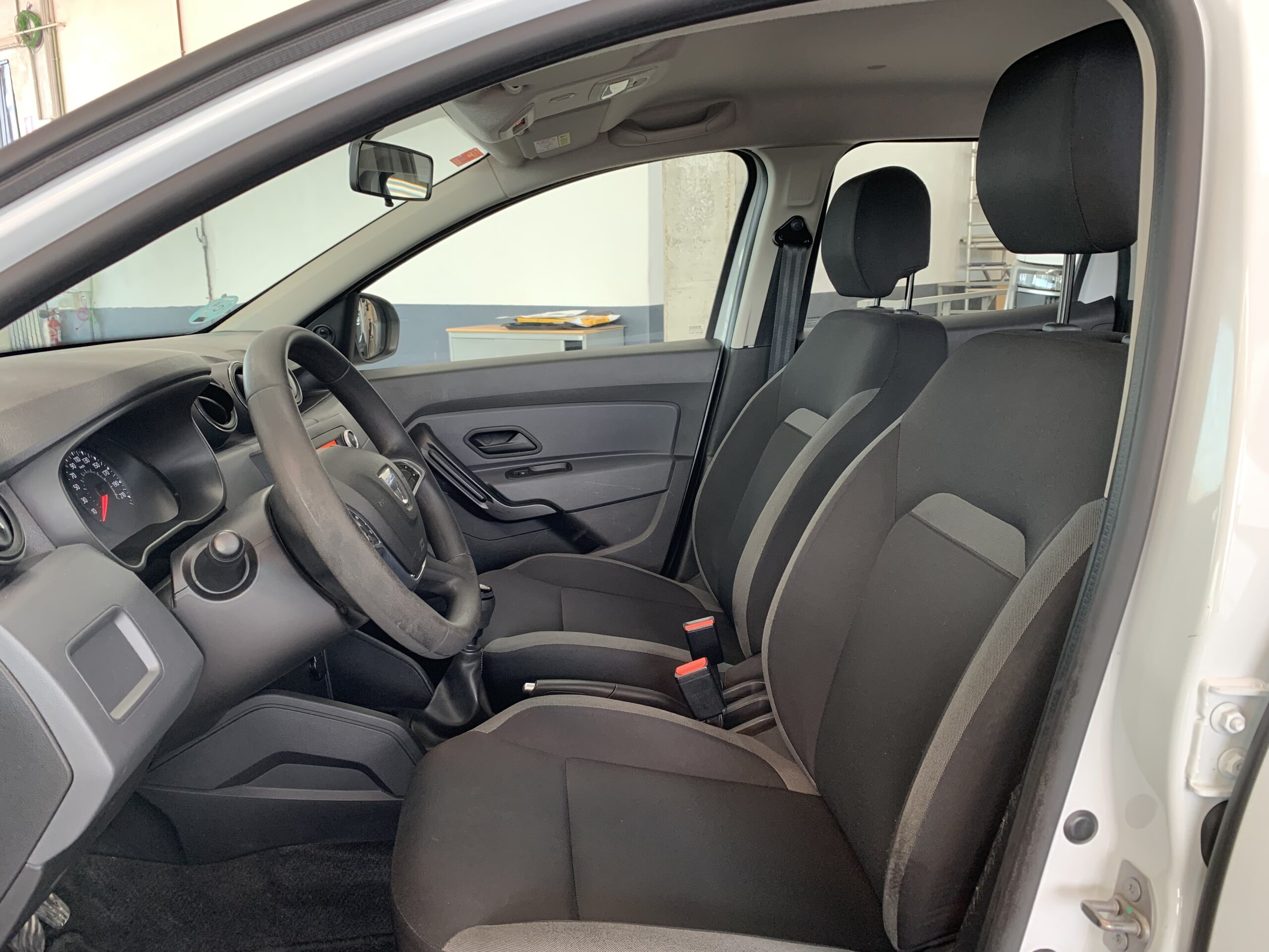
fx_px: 953
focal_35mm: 26
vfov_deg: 53.1
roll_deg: +0.7
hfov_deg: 67.3
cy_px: 476
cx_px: 634
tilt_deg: -11.9
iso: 100
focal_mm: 4.25
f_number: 1.8
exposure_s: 1/81
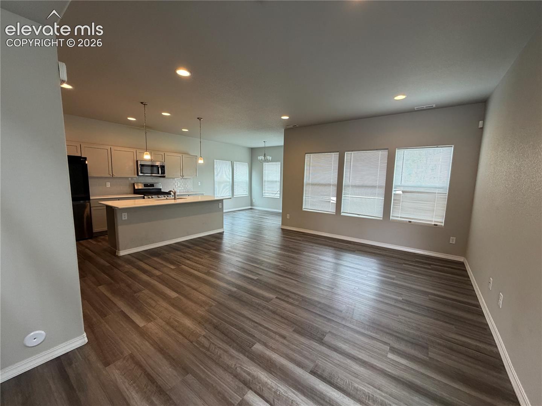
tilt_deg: -7.4
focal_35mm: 14
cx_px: 271
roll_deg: -0.6
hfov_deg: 102.1
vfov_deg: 85.7
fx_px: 219
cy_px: 203
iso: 250
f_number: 2.2
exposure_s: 1/120
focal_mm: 2.22
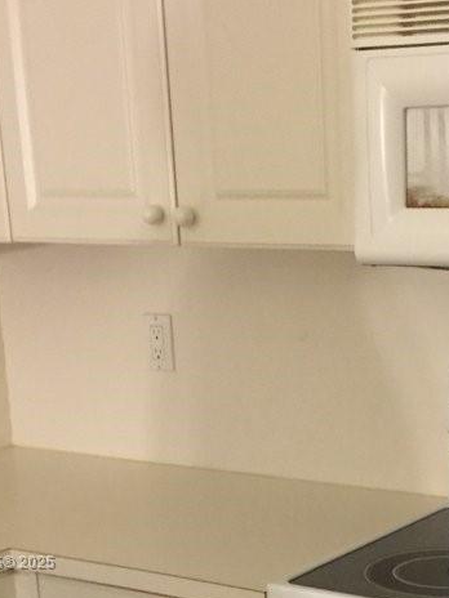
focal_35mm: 75
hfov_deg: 19.3
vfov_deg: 25.0
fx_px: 1297
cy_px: 563
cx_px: 399
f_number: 2.2
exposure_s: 1/17
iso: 250
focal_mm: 4.15
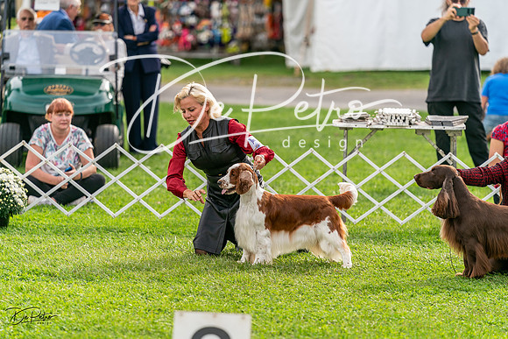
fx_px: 2823
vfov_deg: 6.9
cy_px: 170
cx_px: 254
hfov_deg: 10.3
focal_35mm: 200
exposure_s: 1/1250
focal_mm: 200
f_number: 3.5
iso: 320
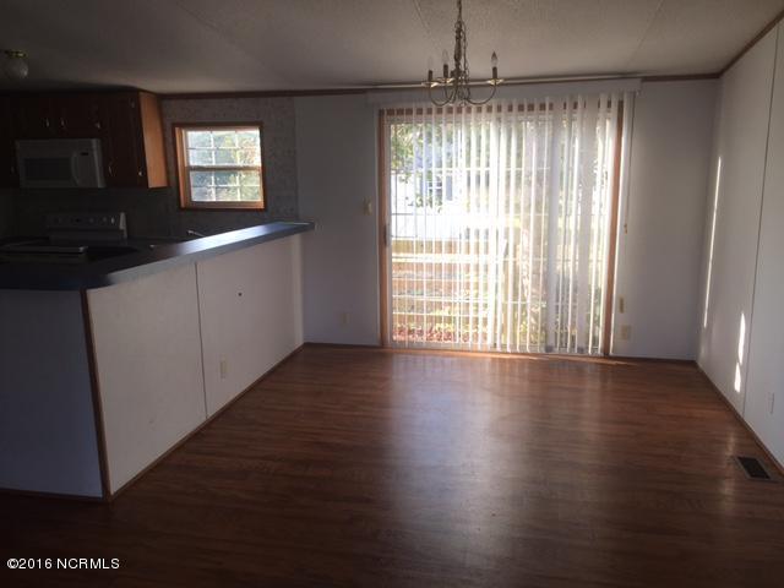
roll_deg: +0.6
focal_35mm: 29
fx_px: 657
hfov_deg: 61.7
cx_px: 392
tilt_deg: -11.8
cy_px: 294
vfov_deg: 48.2
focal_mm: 4.15
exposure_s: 1/60
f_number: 2.2
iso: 25
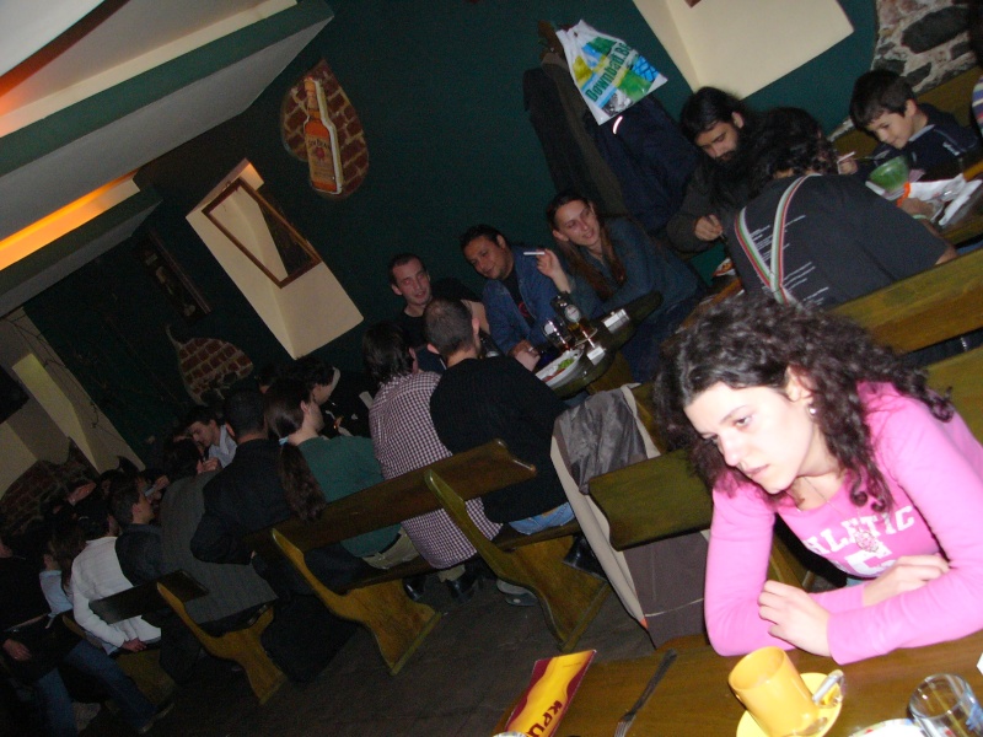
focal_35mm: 36
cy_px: 368
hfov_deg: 51.4
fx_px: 1022
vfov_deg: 39.7
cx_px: 492
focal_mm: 6
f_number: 2.8
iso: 200
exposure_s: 1/80
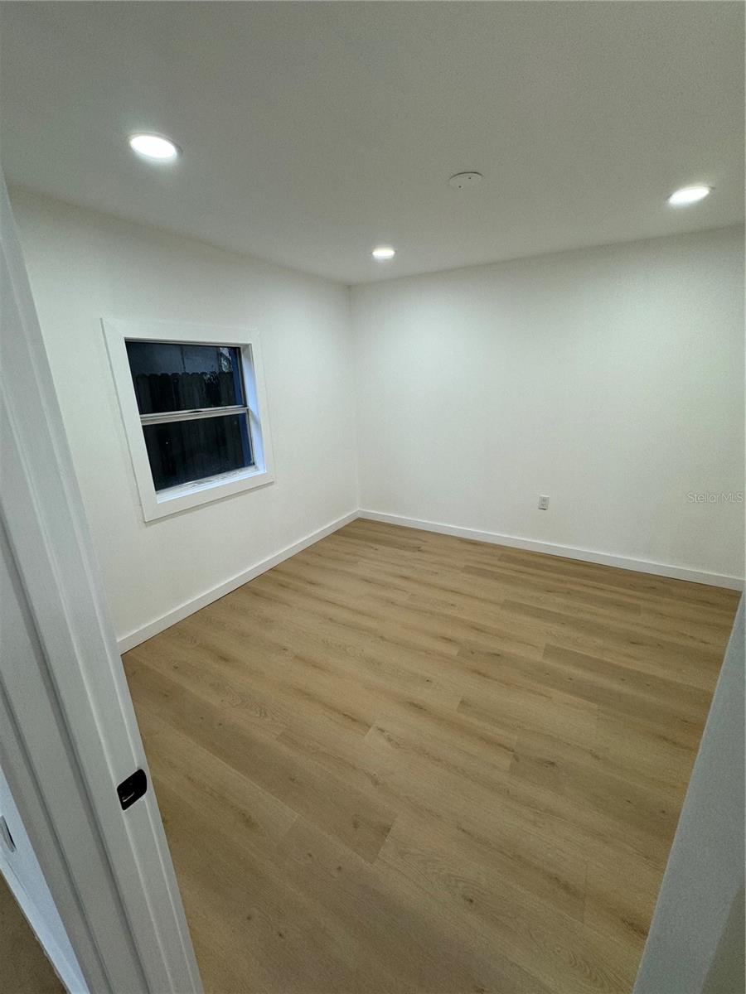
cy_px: 497
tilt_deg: -16.9
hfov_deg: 85.7
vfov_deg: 102.1
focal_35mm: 14
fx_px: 402
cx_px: 373
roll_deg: +4.2
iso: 100
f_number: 2.2
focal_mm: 2.22
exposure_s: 1/120
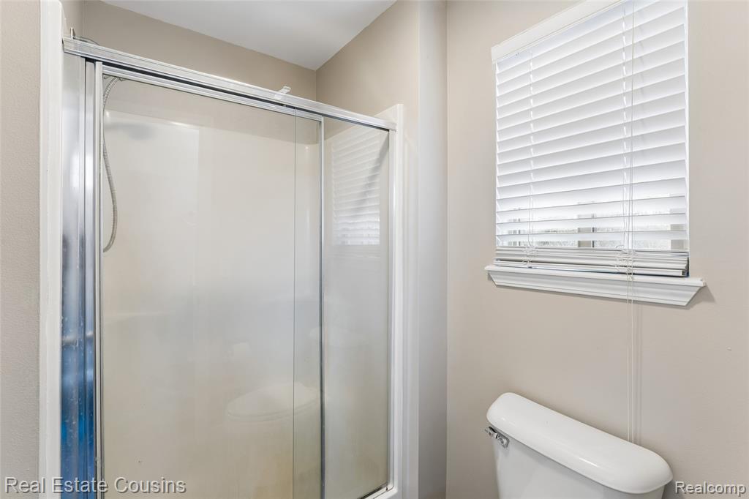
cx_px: 374
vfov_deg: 72.7
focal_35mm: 16
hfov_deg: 95.7
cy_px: 250
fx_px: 339
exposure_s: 1/1.25
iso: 400
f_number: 13
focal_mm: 16.3
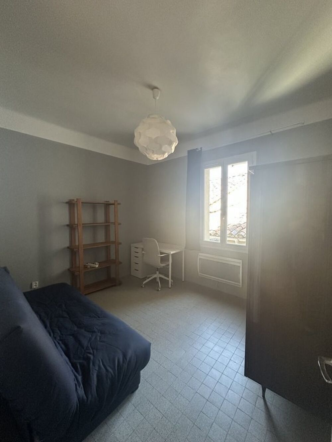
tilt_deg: -2.2
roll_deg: -0.4
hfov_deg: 85.7
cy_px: 221
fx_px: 179
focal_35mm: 14
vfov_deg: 102.1
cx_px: 166
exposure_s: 1/99
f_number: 2.2
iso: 250
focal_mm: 2.22
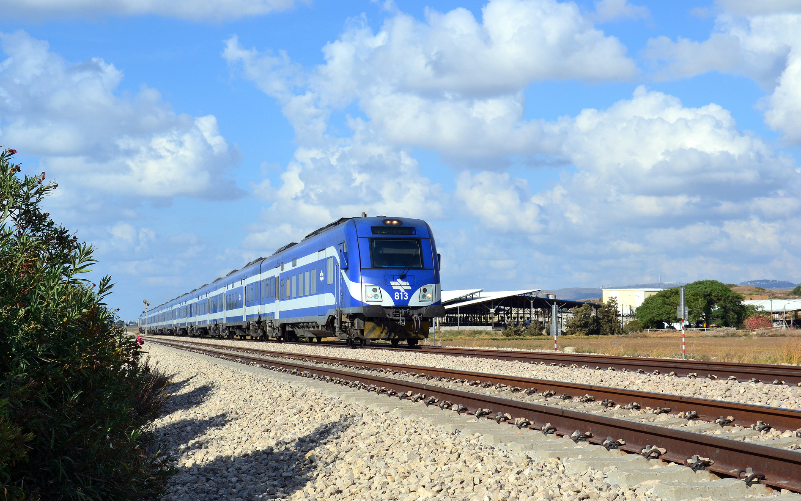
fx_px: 1354
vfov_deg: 21.0
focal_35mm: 62
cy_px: 261
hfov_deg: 33.0
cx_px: 402
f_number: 11
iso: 280
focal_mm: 40
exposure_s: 1/500
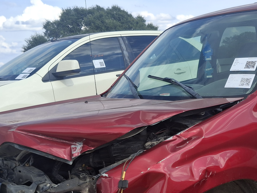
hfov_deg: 35.3
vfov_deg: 27.0
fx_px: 393
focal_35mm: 53
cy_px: 151
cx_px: 196
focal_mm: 4.69
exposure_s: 1/1515
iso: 32
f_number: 1.8
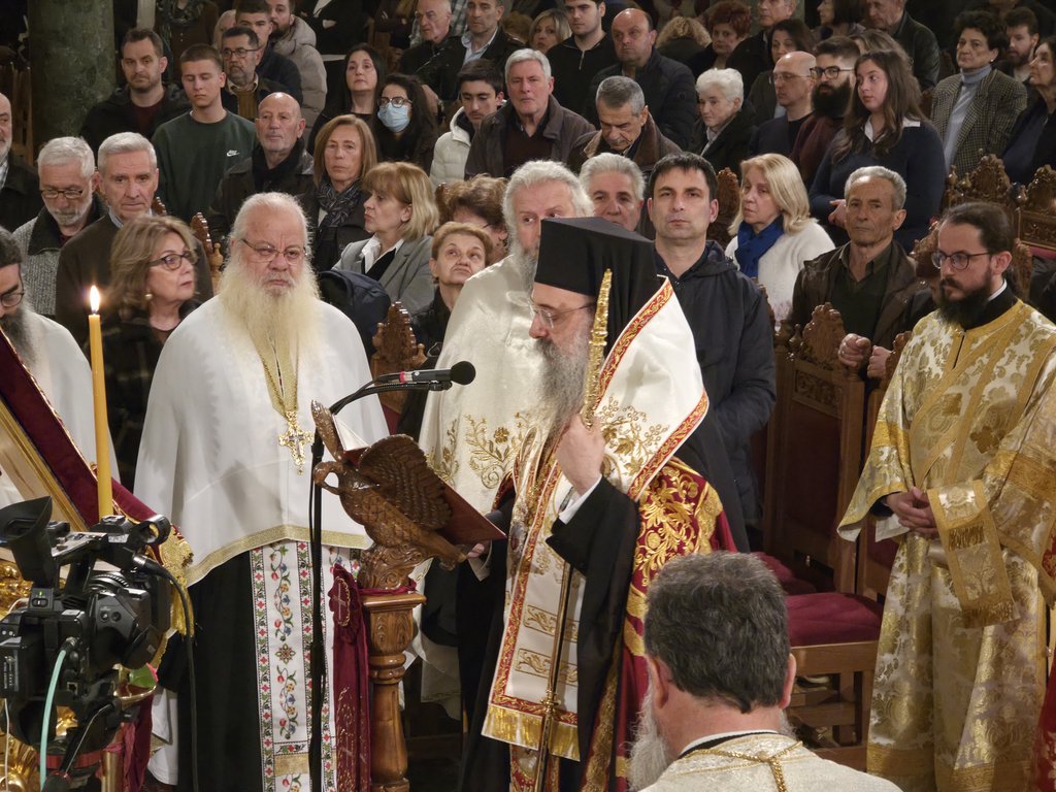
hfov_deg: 17.1
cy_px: 396
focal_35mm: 115
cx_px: 528
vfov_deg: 12.9
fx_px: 3508
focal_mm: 18.6
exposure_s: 1/20
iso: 320
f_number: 3.4
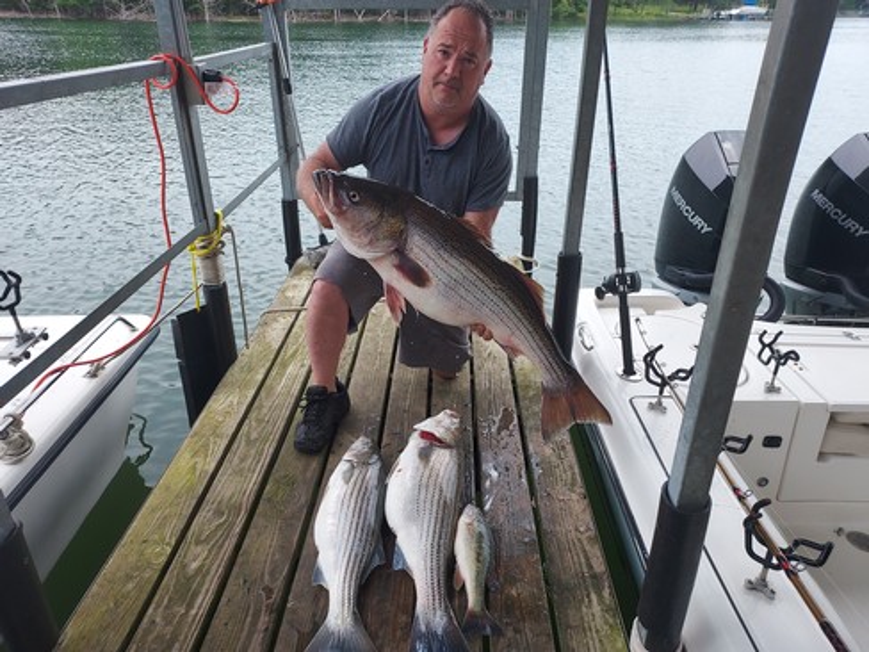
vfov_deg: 56.8
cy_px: 326
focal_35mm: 24
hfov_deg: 71.6
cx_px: 434
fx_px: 602
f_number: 1.8
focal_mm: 4.6
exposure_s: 1/434
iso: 40
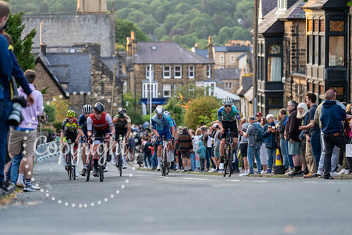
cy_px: 118
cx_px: 176
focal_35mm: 130
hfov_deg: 15.8
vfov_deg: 10.6
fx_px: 1271
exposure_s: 1/1000
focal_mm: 130
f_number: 2.8
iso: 2000
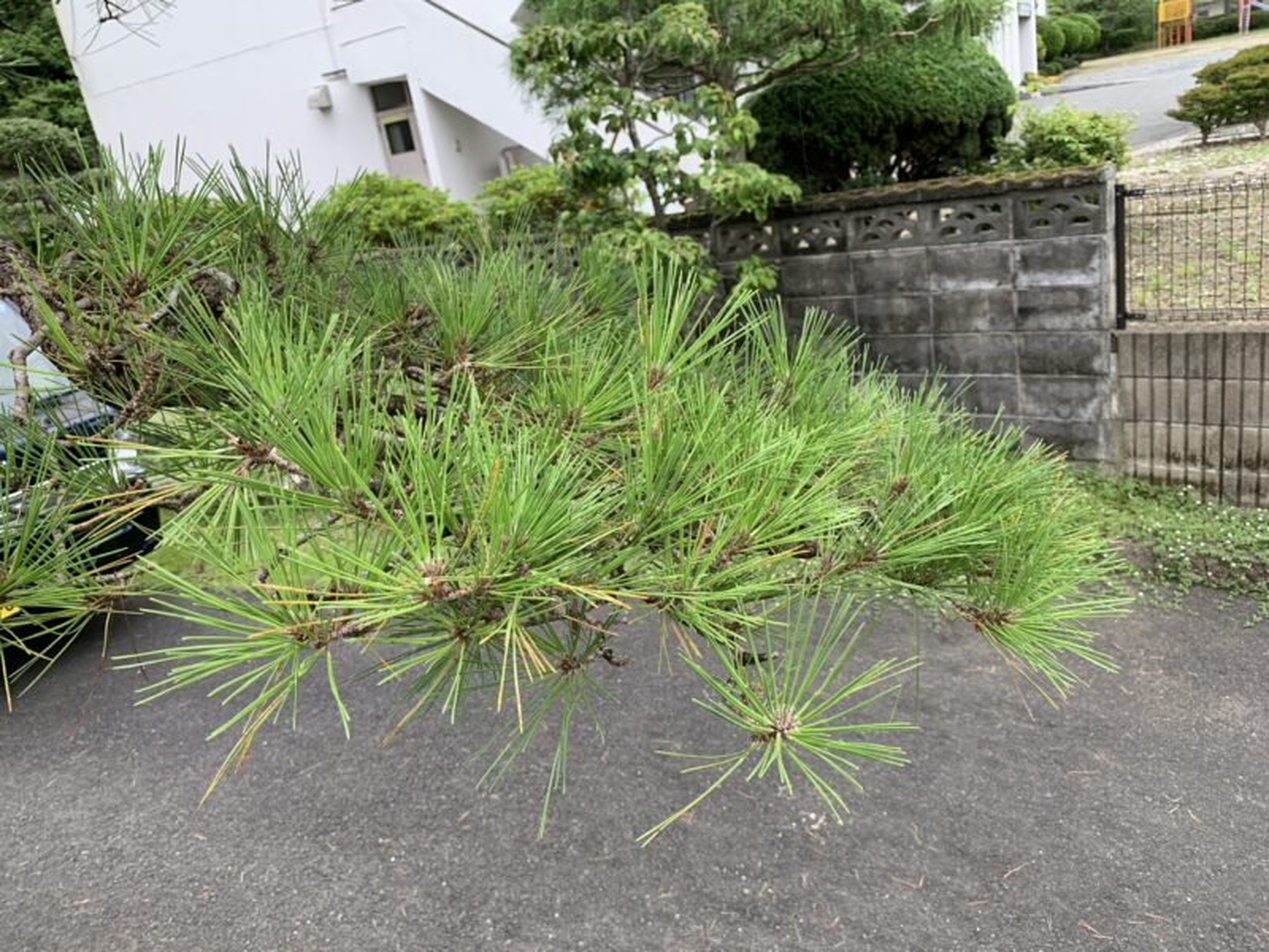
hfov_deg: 67.3
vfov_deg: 53.1
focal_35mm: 26
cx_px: 634
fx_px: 953
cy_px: 476
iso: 32
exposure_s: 1/122
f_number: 1.8
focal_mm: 4.25
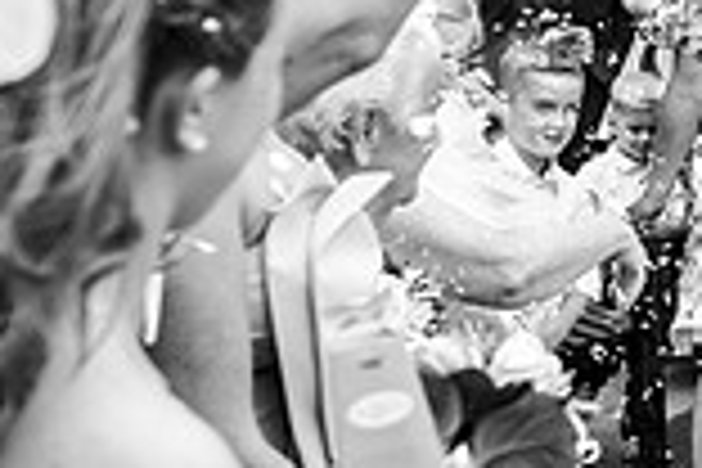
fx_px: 3100
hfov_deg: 12.0
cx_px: 1218
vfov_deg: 8.6
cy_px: 141
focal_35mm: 159
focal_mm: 35
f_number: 4
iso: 320
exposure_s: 1/500
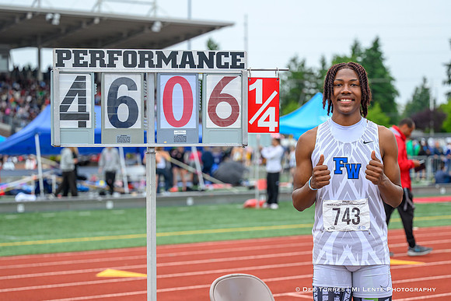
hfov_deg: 22.0
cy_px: 186
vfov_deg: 14.8
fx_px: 1159
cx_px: 242
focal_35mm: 92
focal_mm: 70
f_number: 2.8
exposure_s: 1/2500
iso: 640
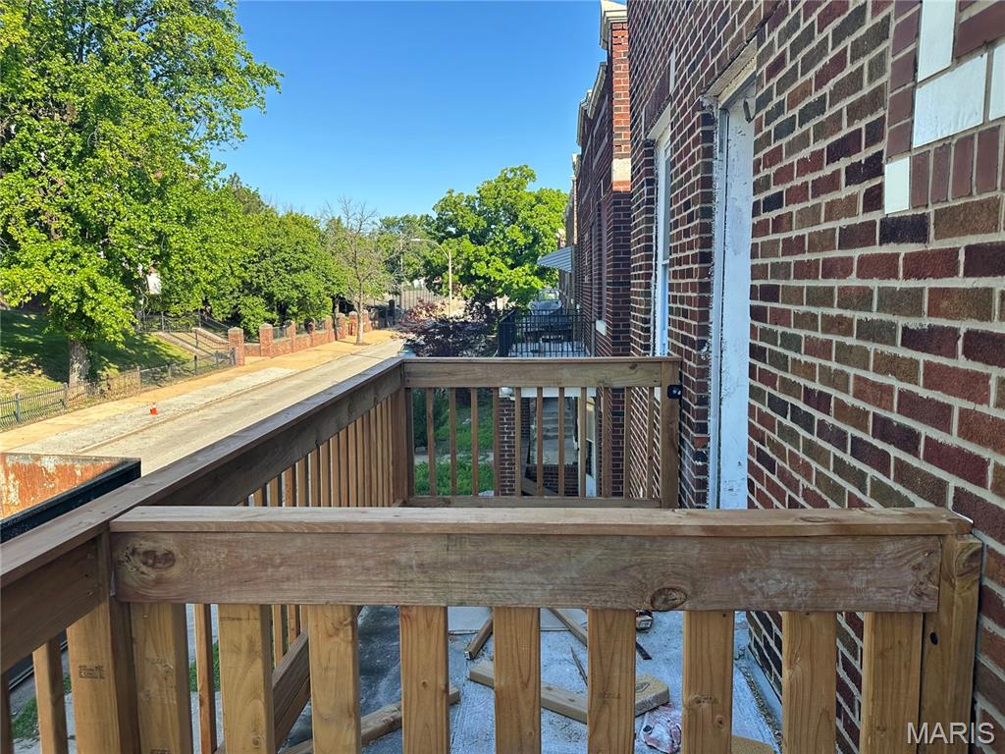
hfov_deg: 71.6
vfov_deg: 56.8
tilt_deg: -7.7
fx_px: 697
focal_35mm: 24
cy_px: 377
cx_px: 502
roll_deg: +1.0
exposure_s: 1/1289
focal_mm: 6.86
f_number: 1.78
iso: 80
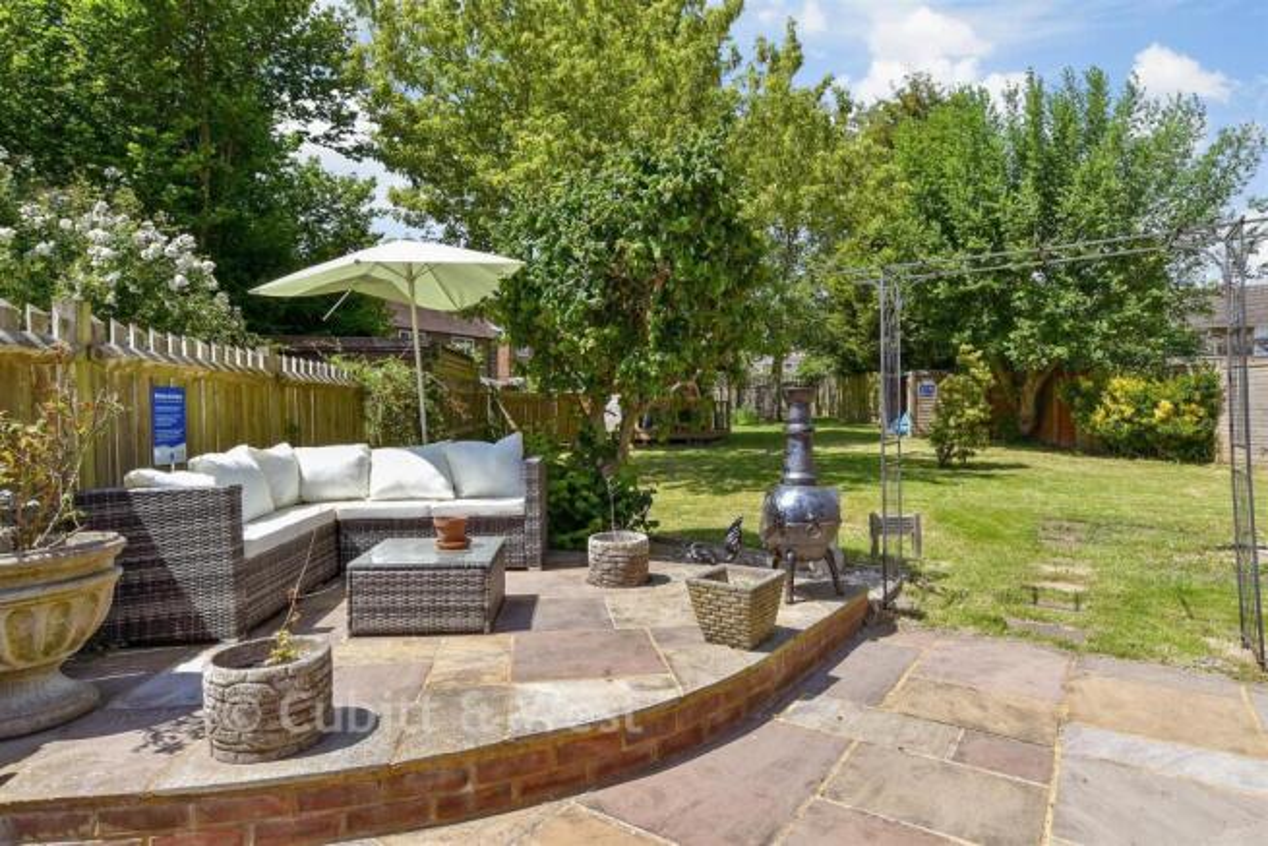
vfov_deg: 64.6
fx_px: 669
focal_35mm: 19
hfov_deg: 86.9
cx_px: 634
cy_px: 423
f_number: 8
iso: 200
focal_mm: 13
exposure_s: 1/400
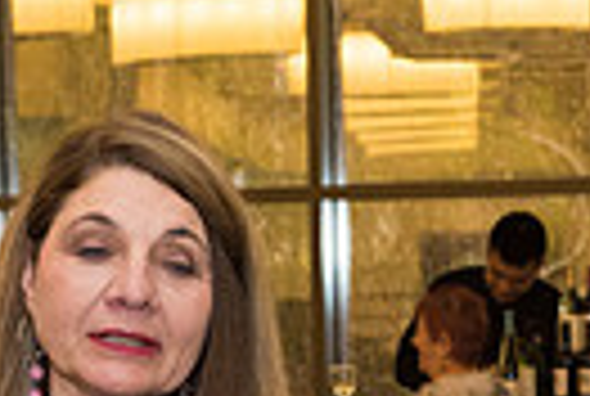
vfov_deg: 4.5
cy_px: 604
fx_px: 5010
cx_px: 252
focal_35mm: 305
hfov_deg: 6.7
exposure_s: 1/200
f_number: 7.1
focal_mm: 62
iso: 1250
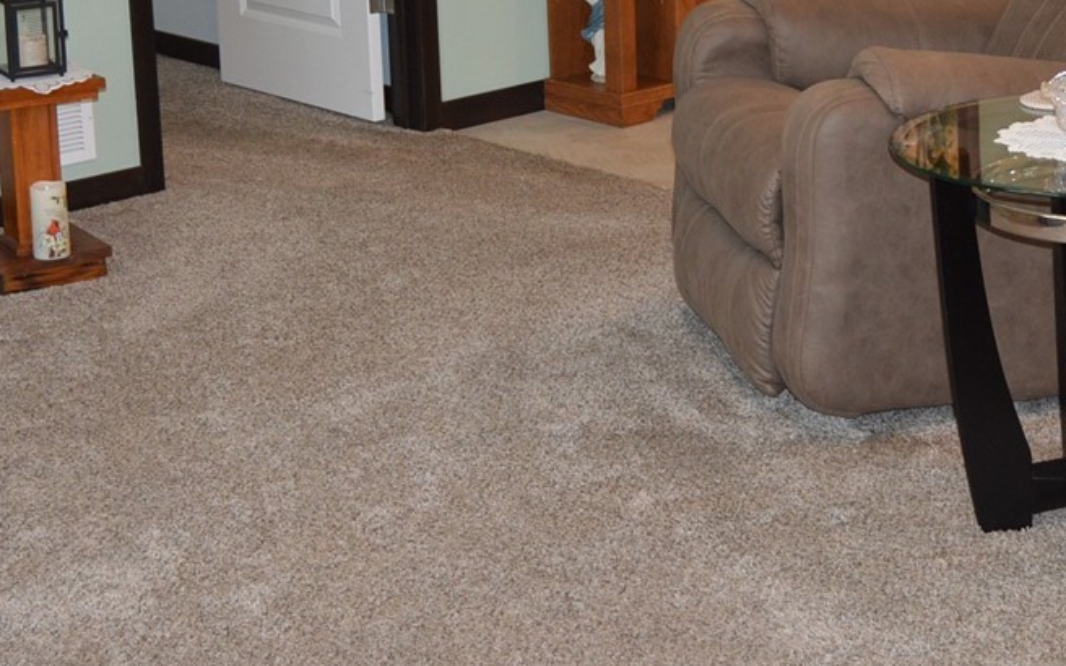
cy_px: -46
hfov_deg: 23.8
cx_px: 600
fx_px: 2528
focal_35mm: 87
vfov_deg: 14.7
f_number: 3.5
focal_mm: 22
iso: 560
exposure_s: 1/60
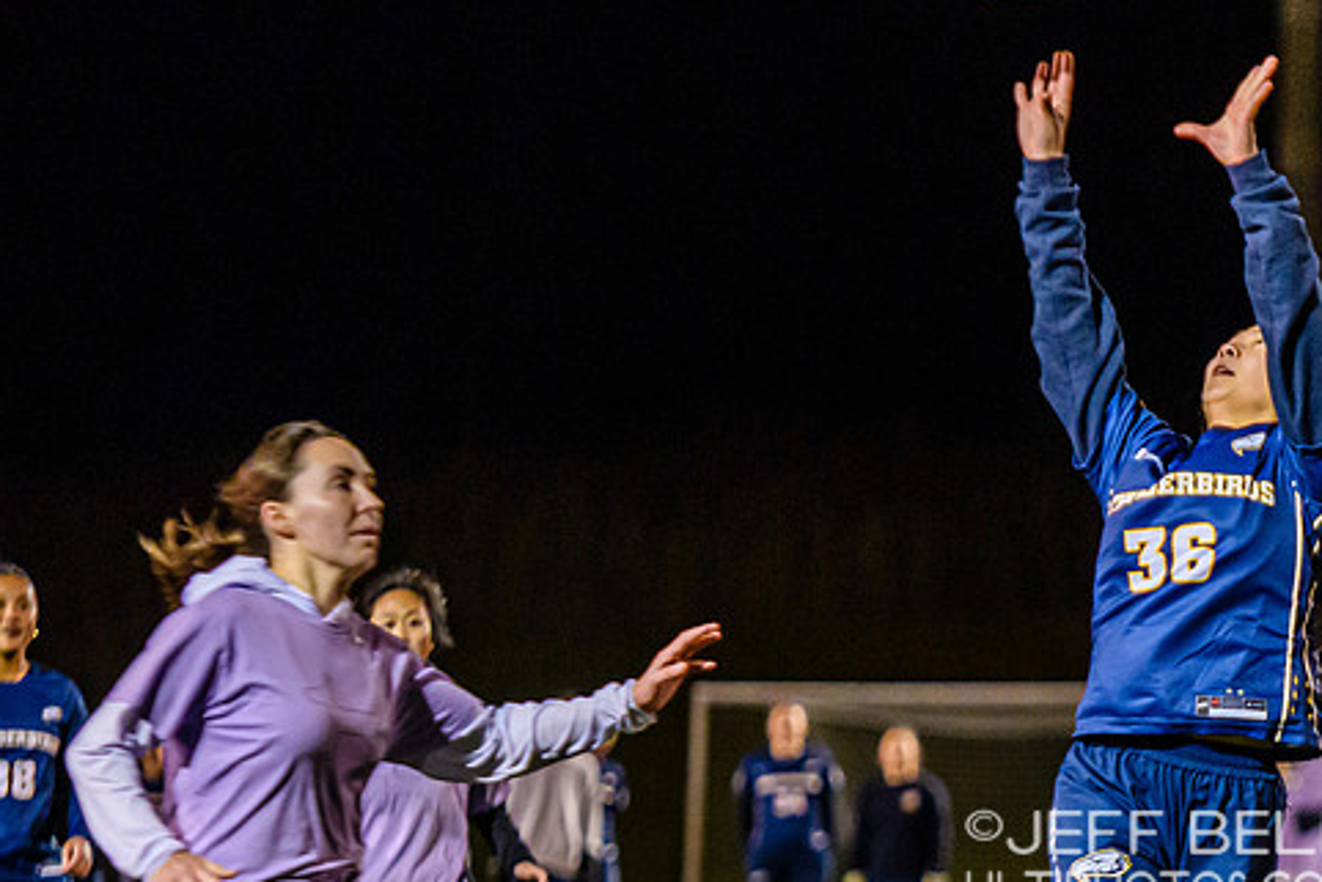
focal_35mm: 362
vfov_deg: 3.8
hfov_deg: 5.7
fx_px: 13297
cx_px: 1203
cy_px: 601
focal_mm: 130
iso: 4000
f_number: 2.8
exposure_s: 1/800
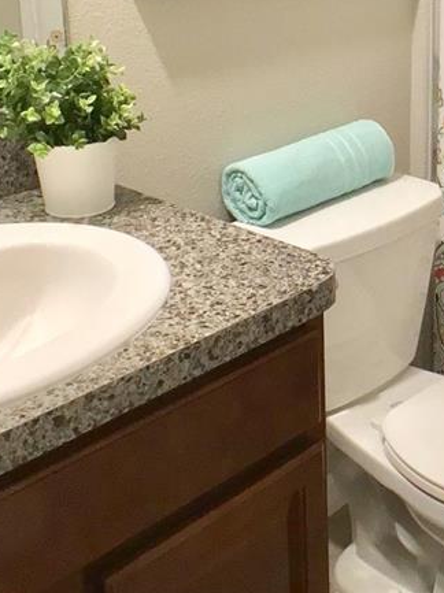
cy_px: 133
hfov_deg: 16.8
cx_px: 444
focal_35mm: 86
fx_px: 1473
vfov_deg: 22.5
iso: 200
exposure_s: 1/30
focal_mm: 3.3
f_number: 2.4
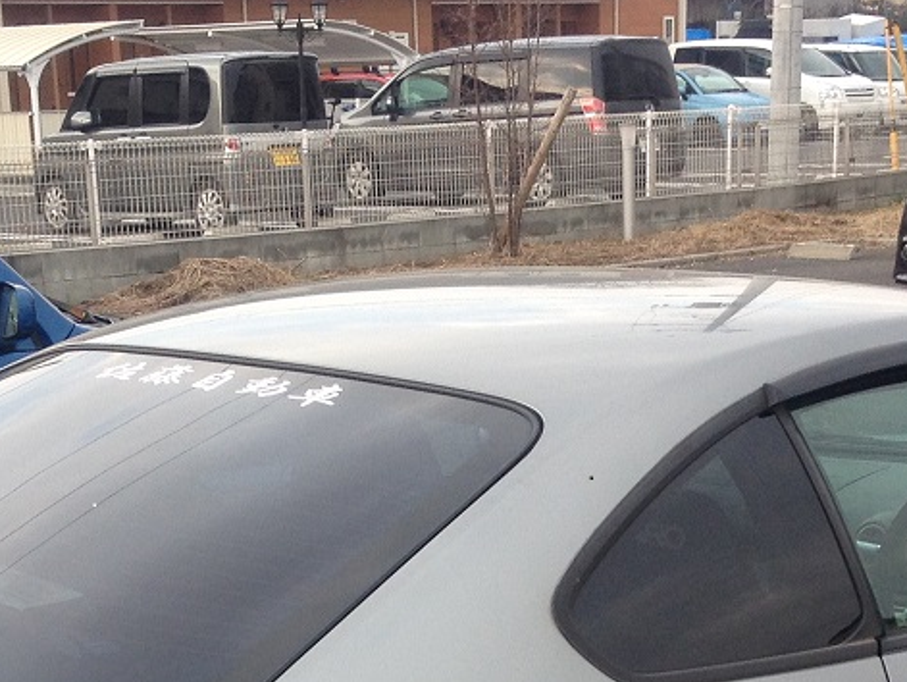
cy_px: 875
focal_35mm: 97
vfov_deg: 14.6
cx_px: 435
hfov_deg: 20.2
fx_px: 2544
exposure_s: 1/177
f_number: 2.4
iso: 50
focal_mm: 4.28
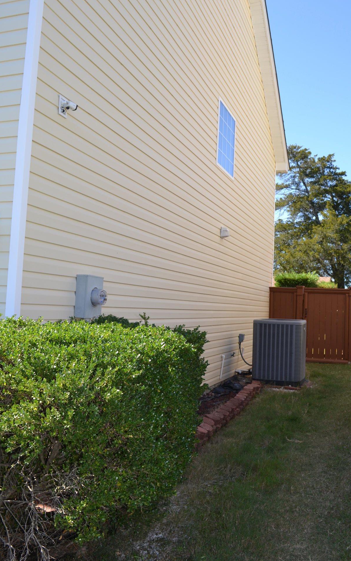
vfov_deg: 58.1
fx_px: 505
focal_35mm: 33
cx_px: 189
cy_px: 273
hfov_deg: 38.3
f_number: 5
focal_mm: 18
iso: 100
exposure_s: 1/200
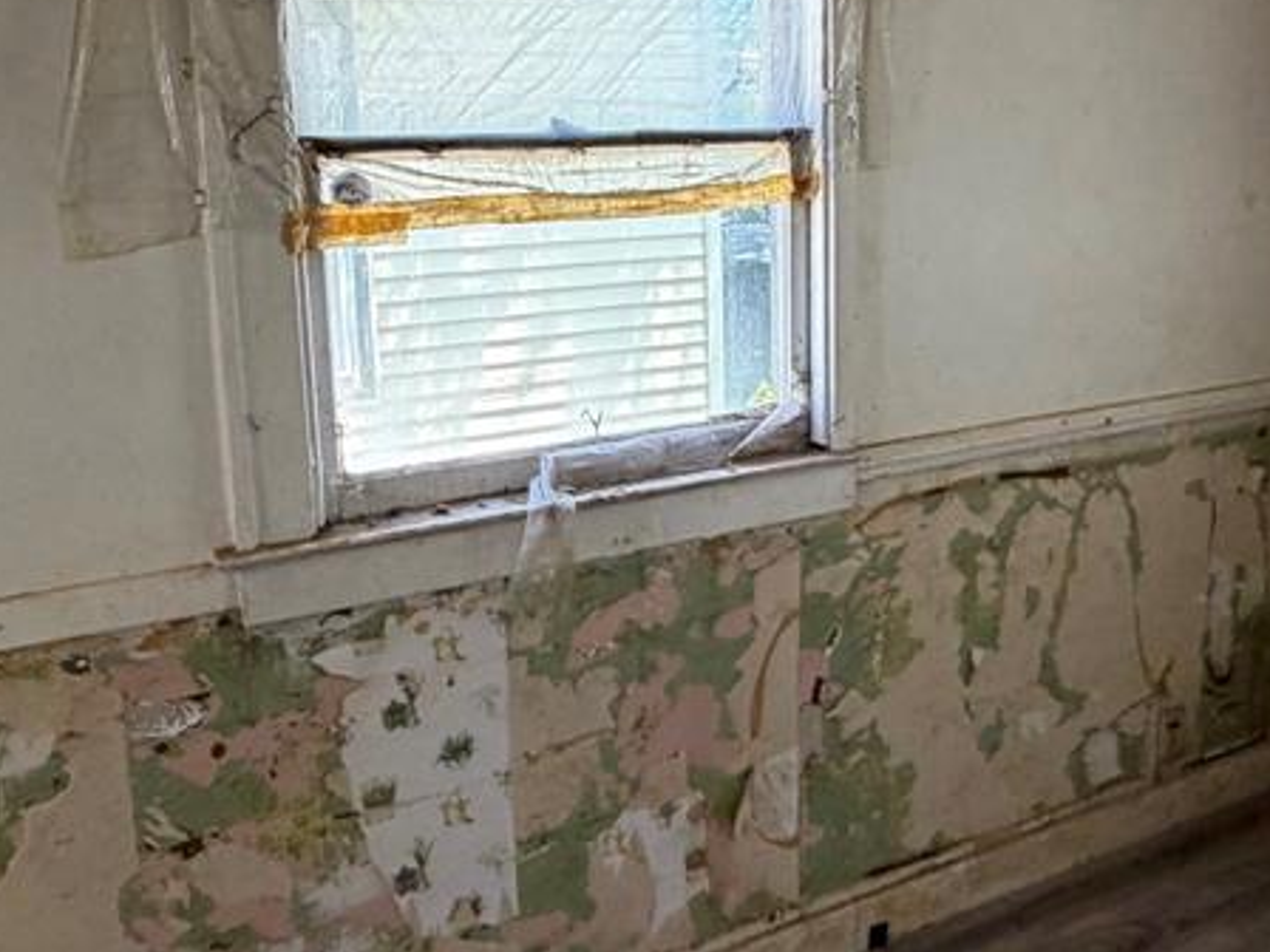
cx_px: 618
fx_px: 1174
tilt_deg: -6.7
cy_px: 320
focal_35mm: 32
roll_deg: +3.7
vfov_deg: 43.6
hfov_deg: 56.8
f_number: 2.2
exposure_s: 1/105
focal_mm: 2.22
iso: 320
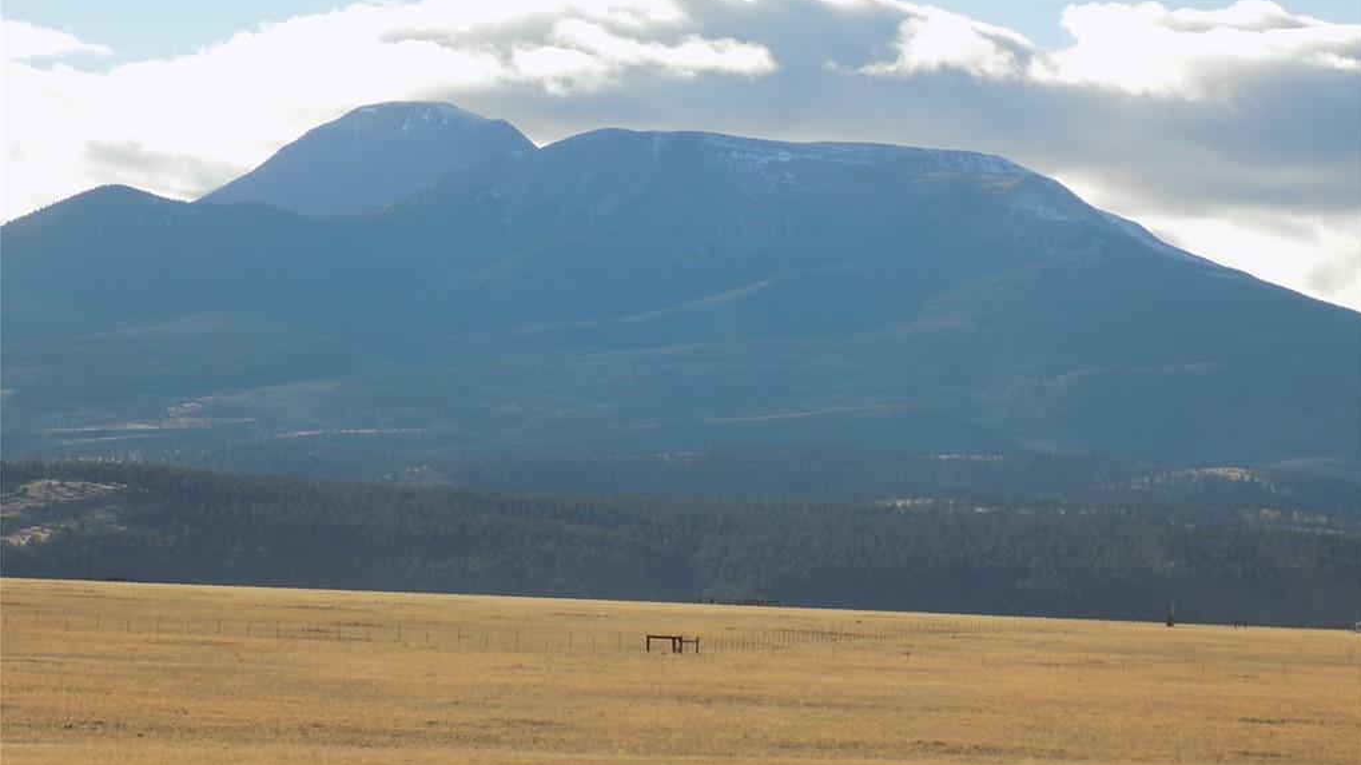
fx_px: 6640
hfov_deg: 11.7
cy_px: 268
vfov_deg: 6.6
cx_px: 683
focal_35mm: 184
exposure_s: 1/400
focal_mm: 29.9
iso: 80
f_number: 5.3
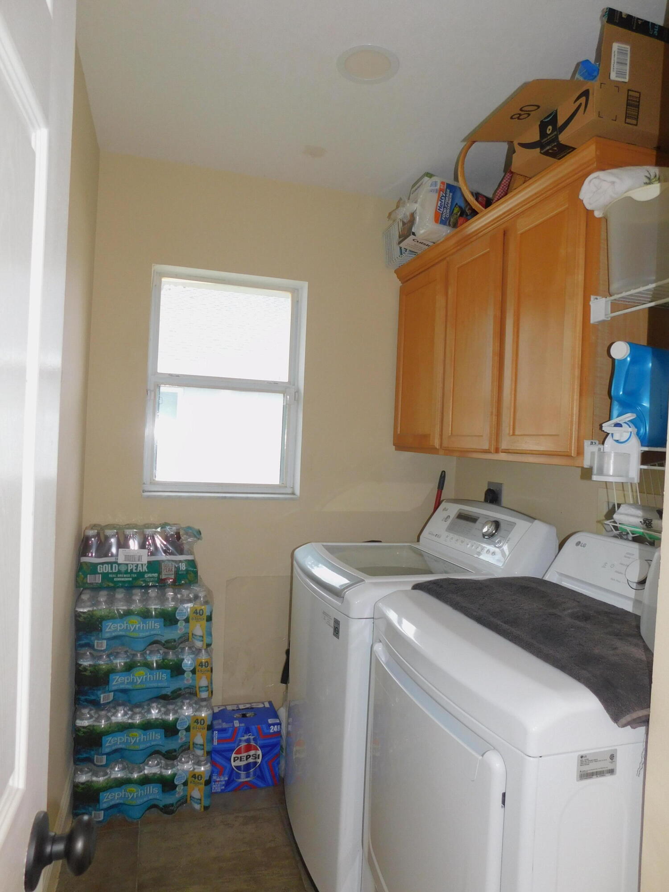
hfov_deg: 58.9
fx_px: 593
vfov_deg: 73.9
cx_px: 334
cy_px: 446
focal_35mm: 23
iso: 200
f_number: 3
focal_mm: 4
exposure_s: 1/30
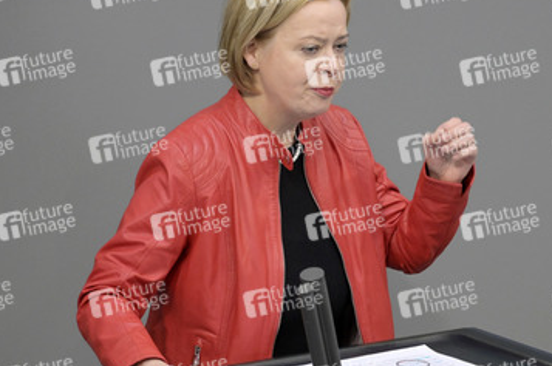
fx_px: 8131
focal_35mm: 531
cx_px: 304
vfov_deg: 2.6
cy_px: 184
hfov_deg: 3.9
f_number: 5.6
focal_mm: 420
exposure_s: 1/400
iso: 8000
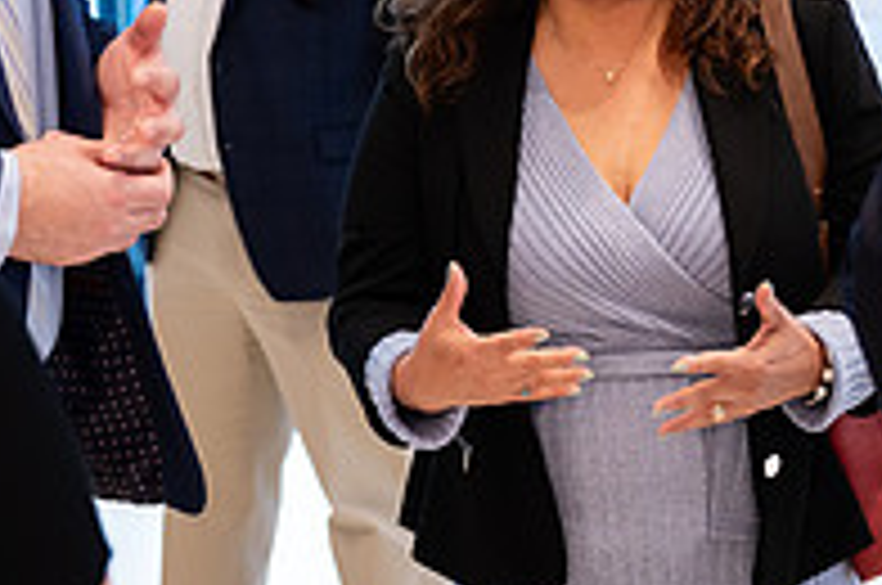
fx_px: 2837
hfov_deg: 17.7
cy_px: 0
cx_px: 531
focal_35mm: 116
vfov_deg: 11.7
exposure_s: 1/200
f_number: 3.2
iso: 1000
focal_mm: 39
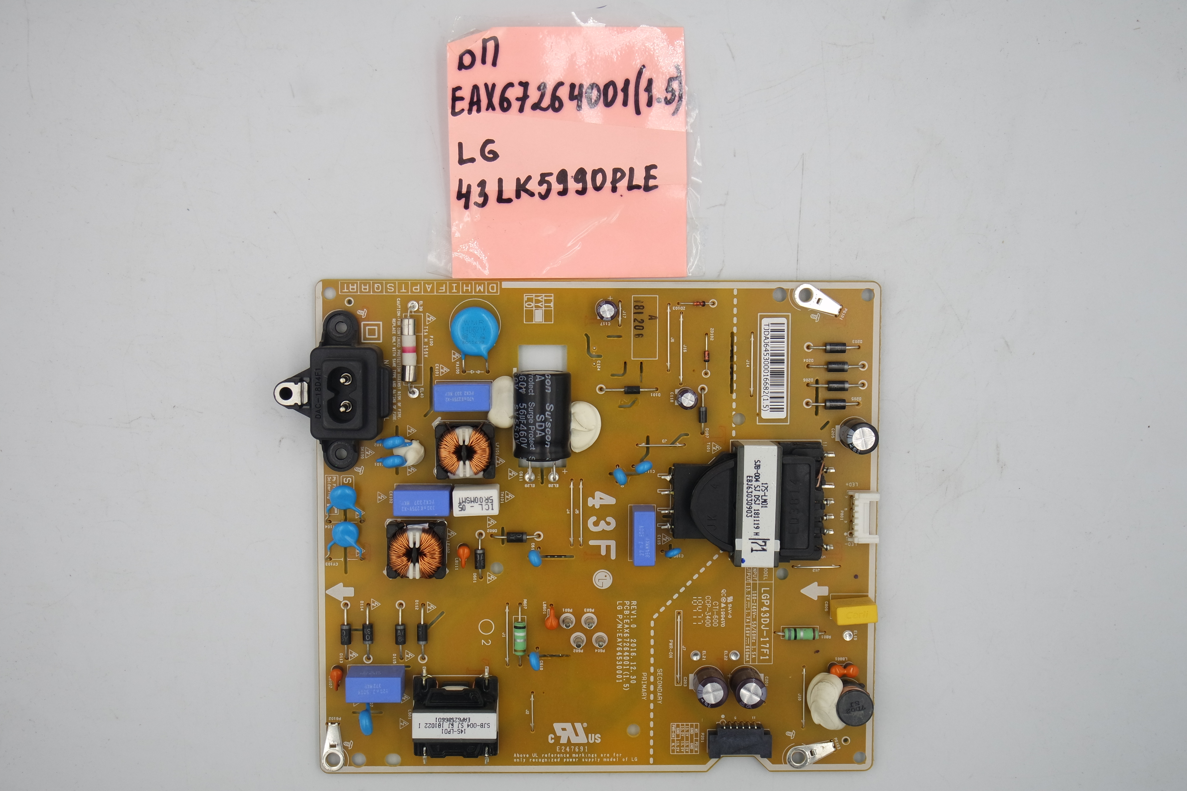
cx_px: 594
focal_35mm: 48
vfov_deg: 28.1
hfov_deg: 41.1
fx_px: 1583
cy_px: 396
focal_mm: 18
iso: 160
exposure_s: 1/125
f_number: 5.6
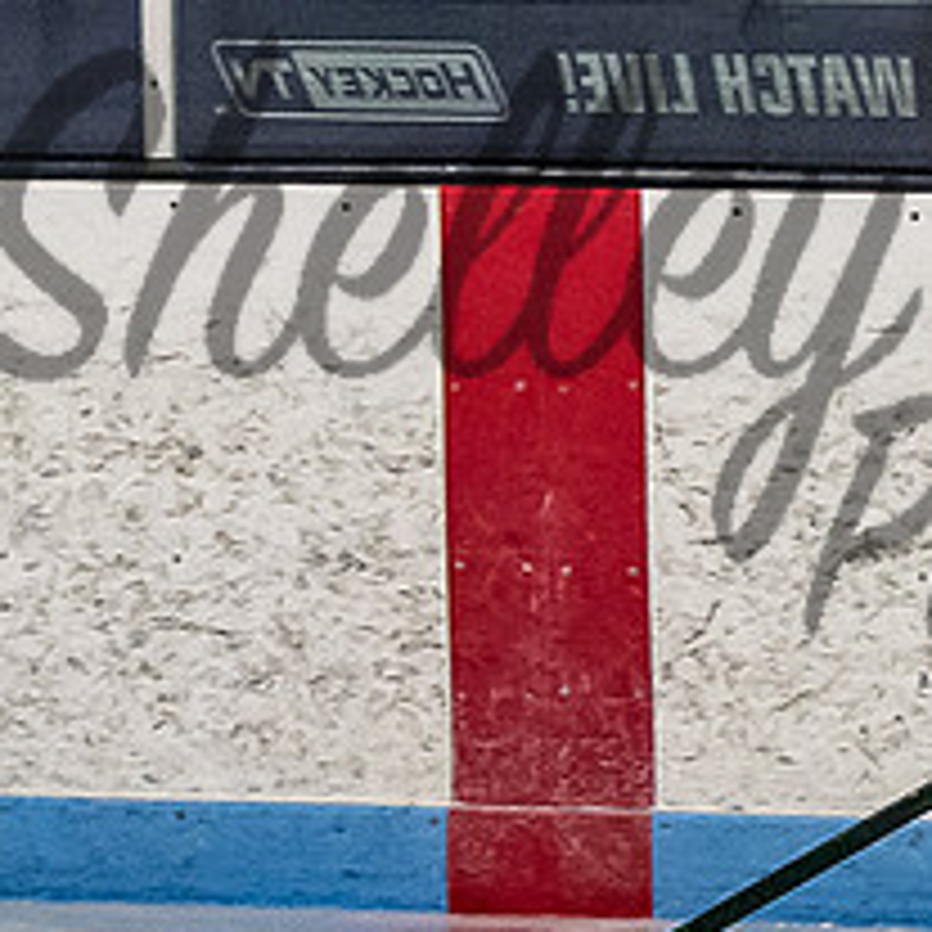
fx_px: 21414
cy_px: 458
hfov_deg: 2.5
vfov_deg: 2.5
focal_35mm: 703
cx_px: 1290
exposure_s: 1/800
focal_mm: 90
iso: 1600
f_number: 3.5
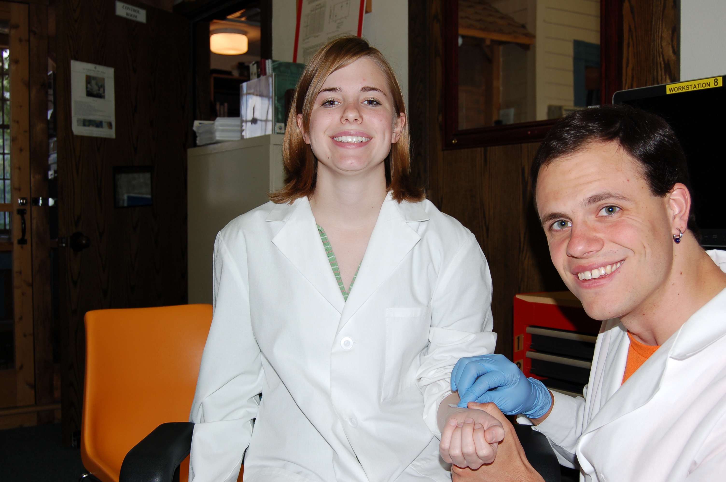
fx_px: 846
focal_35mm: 42
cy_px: 241
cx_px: 363
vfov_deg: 31.8
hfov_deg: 46.4
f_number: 5.6
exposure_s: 1/125
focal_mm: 28
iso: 200
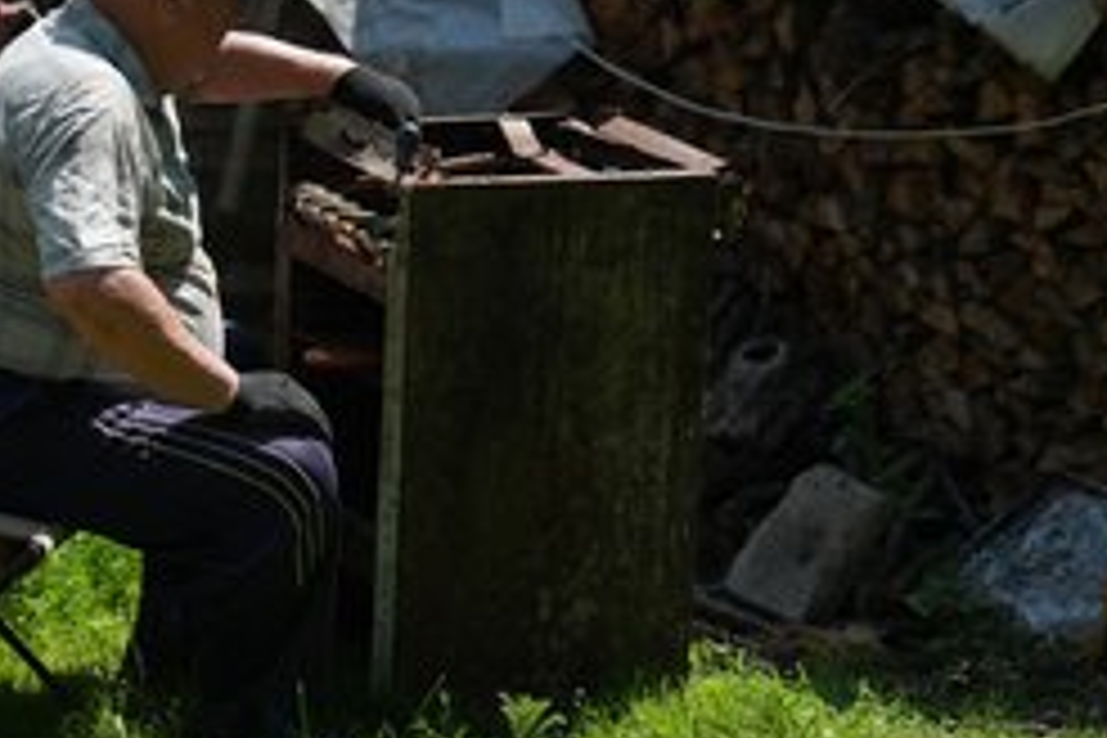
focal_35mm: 114
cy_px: 286
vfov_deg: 12.0
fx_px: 3505
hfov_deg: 17.9
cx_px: 346
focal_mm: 70
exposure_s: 1/1000
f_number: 2.8
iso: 500
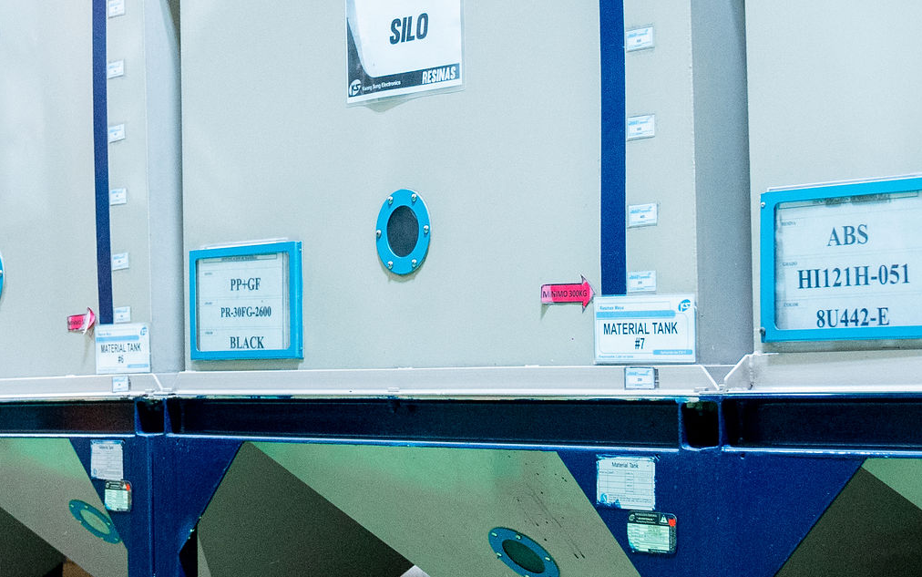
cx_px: 225
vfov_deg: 15.0
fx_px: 2187
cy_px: 306
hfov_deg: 23.6
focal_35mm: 87
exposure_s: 1/40
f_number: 2.8
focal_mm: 24
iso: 2500
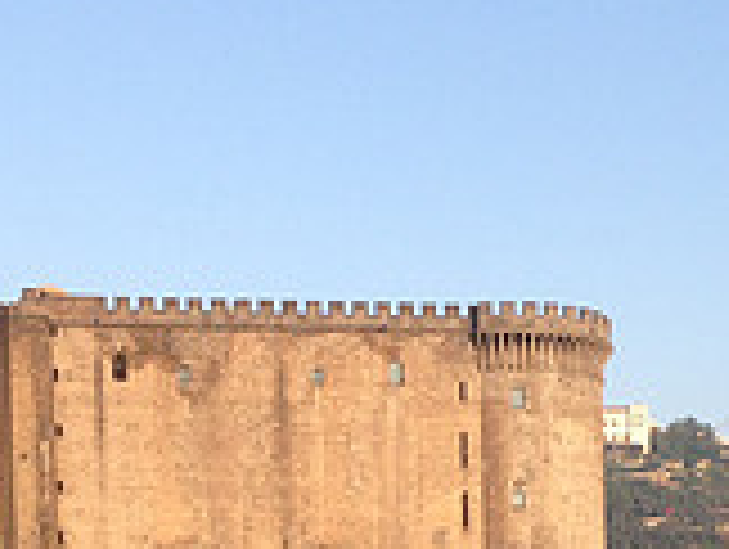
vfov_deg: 12.1
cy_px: 776
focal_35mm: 118
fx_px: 2489
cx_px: 526
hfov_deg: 16.6
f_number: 2.4
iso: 50
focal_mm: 4.12
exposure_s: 1/531
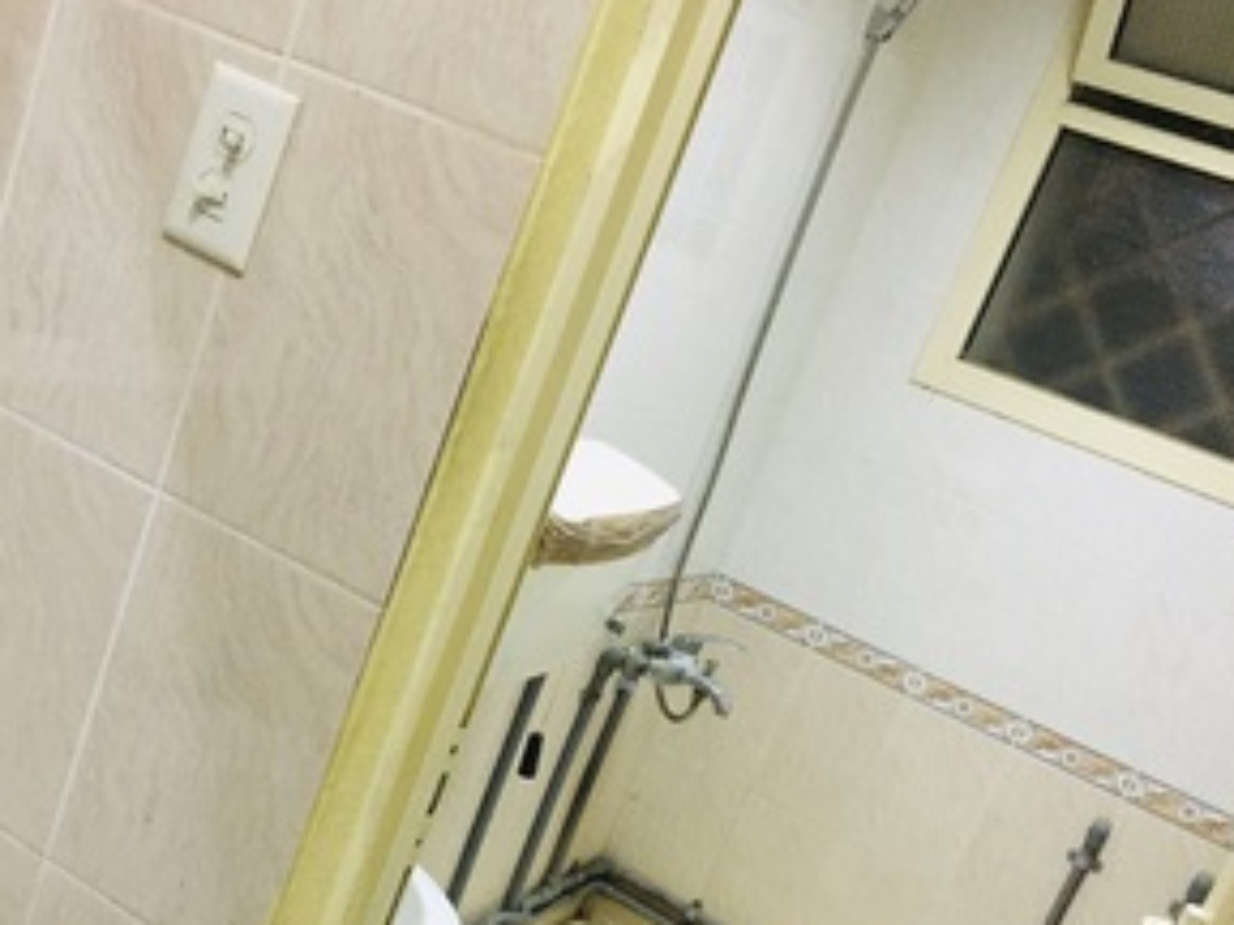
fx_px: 1640
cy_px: 696
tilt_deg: -15.7
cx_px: 495
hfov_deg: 41.1
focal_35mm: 46
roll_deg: -20.8
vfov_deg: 31.0
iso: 200
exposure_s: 1/30
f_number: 2.2
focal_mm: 4.15
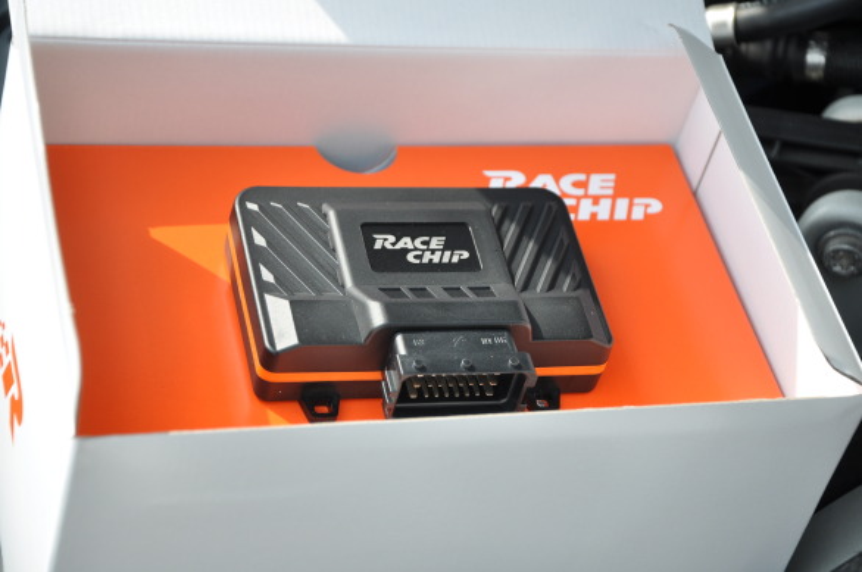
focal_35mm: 105
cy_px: 286
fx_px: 2511
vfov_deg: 13.0
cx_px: 431
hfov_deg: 19.5
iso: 220
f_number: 6.3
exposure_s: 1/320
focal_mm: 70
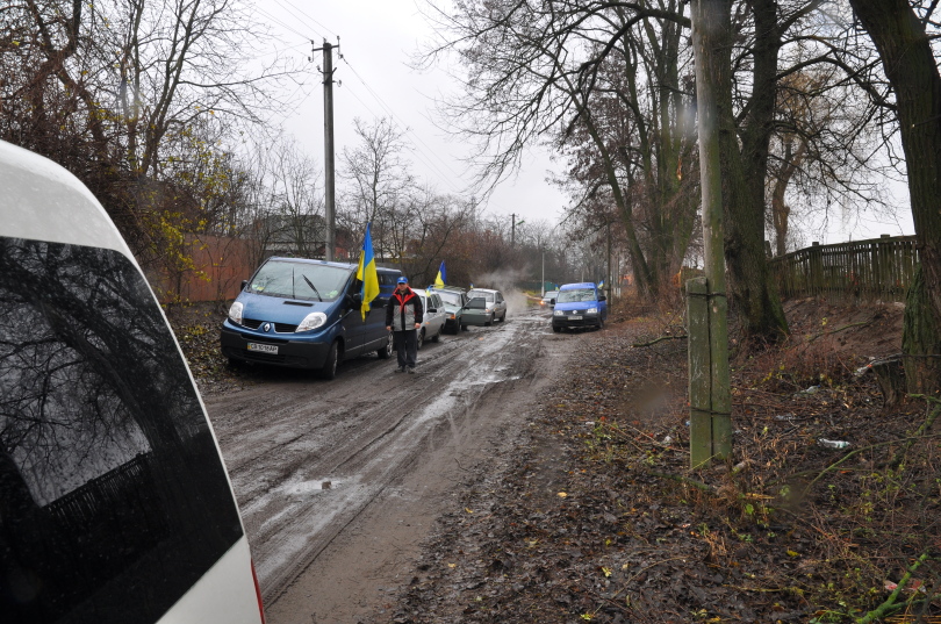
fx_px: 665
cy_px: 312
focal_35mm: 26
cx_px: 470
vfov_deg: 50.2
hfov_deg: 70.5
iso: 250
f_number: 11
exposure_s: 1/20
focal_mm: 17
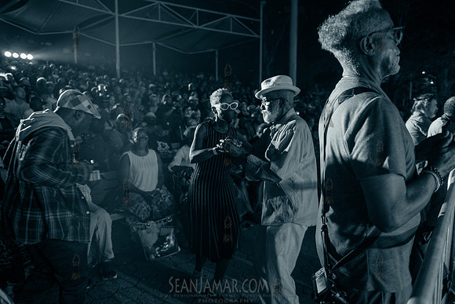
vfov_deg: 48.0
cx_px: 228
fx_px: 341
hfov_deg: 67.4
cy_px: 152
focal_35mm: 27
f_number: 2.8
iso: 4000
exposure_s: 1/160
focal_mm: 27
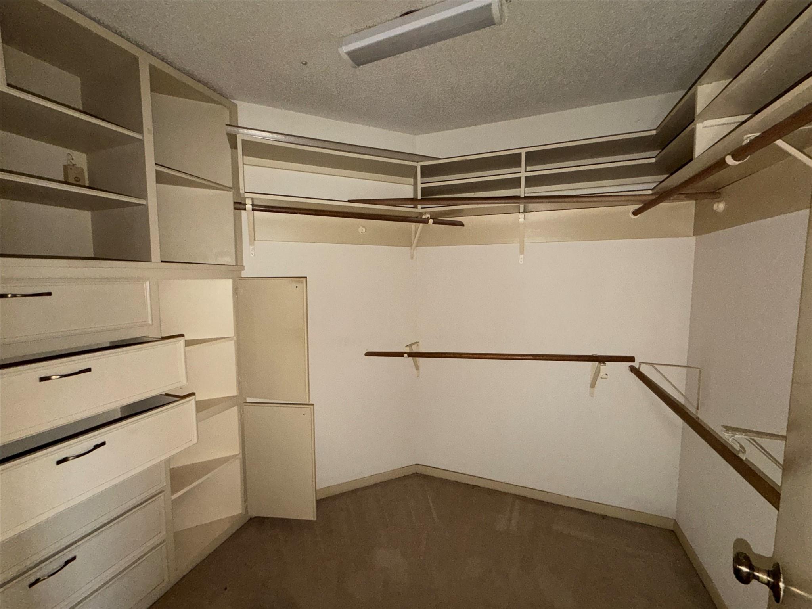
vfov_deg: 85.7
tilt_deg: -4.7
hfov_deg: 102.1
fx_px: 328
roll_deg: +0.5
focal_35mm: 14
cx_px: 406
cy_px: 304
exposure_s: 1/30
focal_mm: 2.22
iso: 200
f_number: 2.2
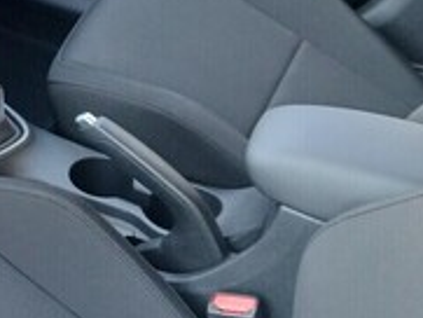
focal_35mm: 79
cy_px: 55
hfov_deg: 22.1
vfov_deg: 18.5
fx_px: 966
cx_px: -131
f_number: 1.8
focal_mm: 3.98
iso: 125
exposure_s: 1/50
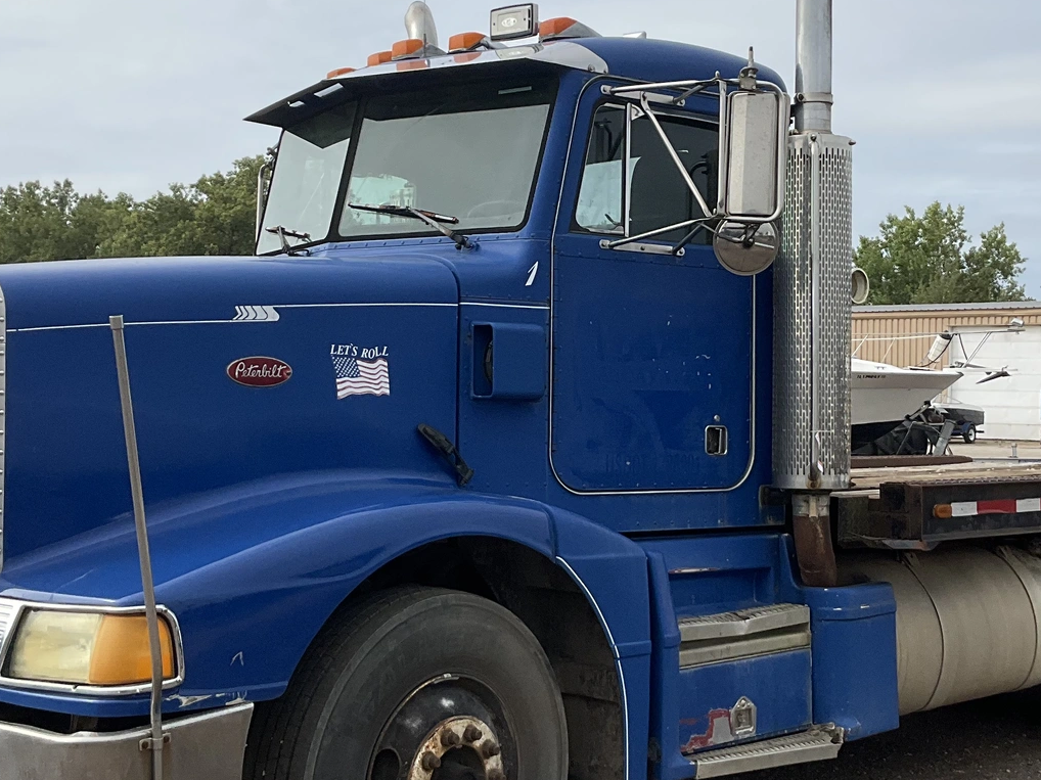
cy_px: 375
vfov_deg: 25.6
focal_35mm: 57
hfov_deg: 33.8
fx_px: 1714
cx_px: 582
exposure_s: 1/2538
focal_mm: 3
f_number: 1.8
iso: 25
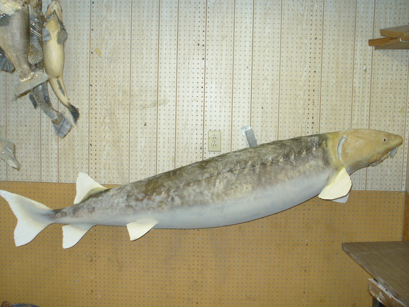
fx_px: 496
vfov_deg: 34.3
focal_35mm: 42
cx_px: 204
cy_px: 154
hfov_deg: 44.8
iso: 200
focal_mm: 7
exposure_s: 1/60
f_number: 2.9
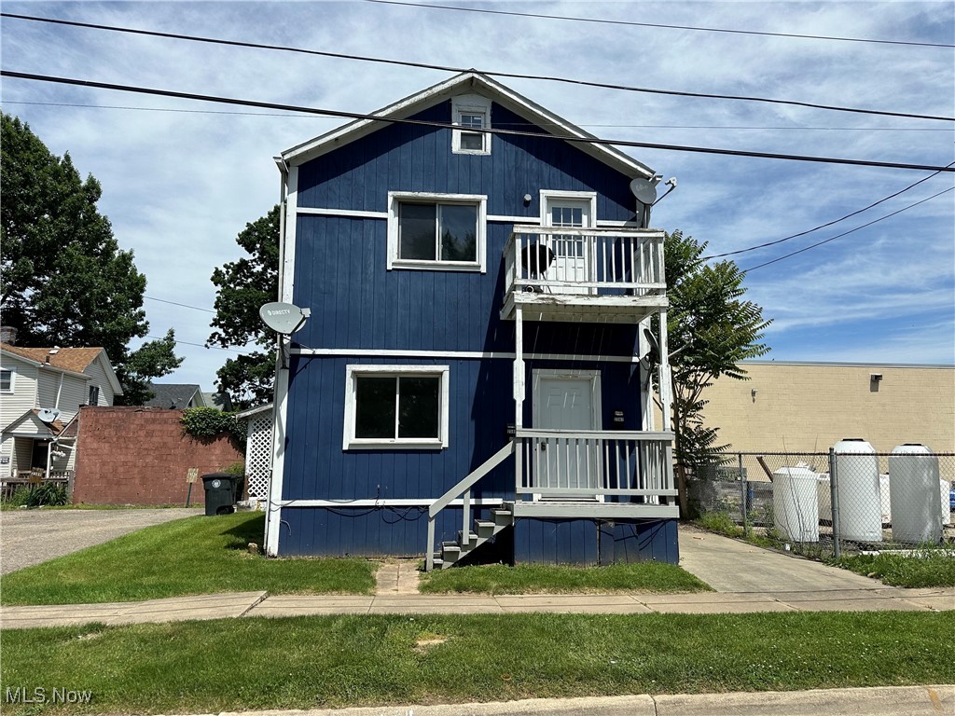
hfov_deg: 71.6
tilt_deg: +11.3
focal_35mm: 24
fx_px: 662
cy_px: 358
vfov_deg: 56.8
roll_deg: +0.5
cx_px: 478
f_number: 1.78
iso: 80
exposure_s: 1/6623
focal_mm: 6.86
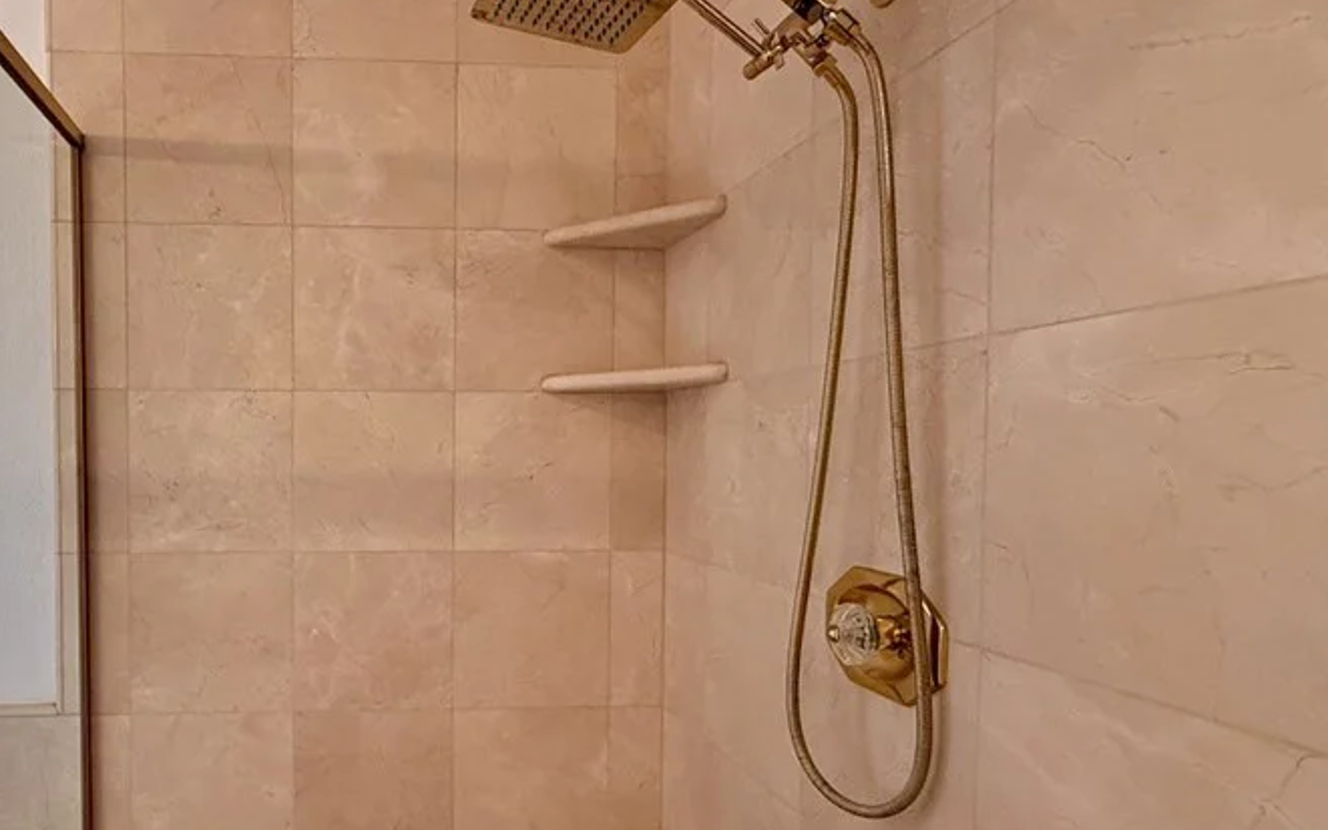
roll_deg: -0.3
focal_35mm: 23
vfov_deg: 52.7
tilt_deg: -2.6
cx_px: 388
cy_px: 484
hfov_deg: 73.5
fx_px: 832
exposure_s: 1/60
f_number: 2.2
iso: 200
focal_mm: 2.22
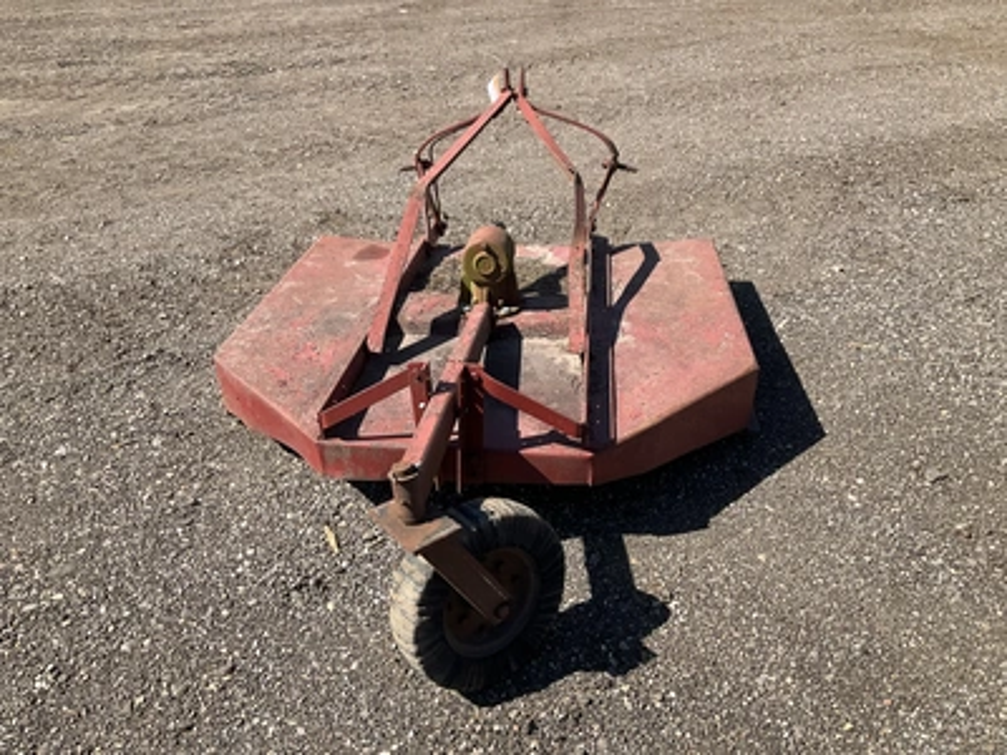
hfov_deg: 61.7
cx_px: 504
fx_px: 844
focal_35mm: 29
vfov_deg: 48.2
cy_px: 378
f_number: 1.8
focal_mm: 3
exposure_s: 1/1121
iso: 25
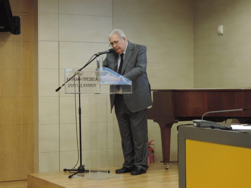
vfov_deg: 17.4
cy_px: 94
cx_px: 126
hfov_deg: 23.0
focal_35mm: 85
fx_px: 616
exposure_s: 1/25
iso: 560
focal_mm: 15.1
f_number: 4
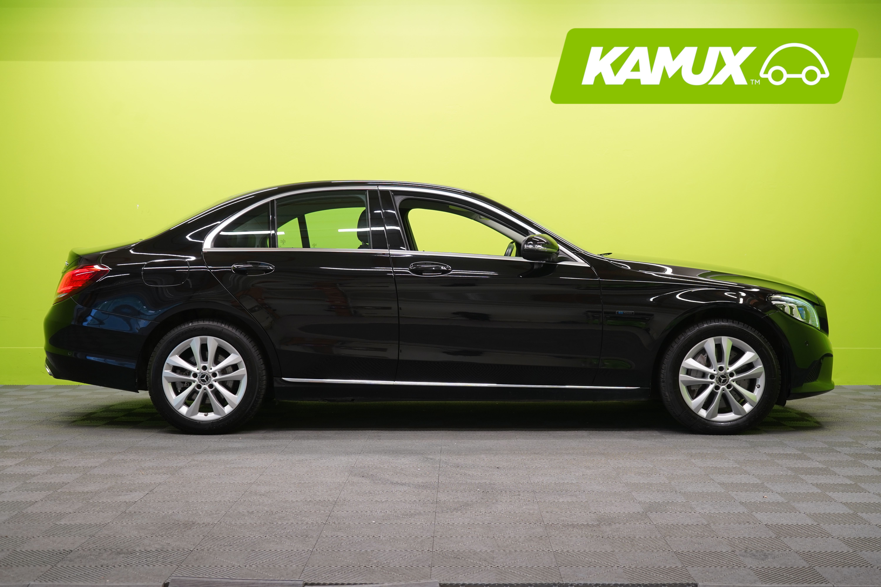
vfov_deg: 28.6
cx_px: 440
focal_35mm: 47
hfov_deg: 41.9
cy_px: 294
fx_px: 1150
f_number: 5
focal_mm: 47
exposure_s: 1/25
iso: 400
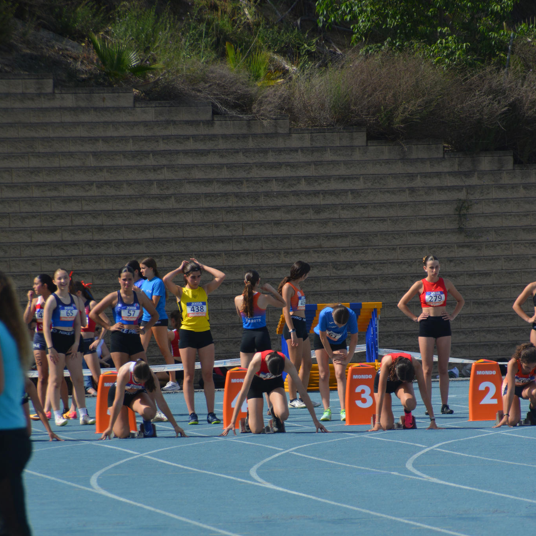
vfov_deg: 4.6
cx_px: 268
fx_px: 6727
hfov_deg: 4.6
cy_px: 378
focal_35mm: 384
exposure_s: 1/1600
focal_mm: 200
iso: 400
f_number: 6.3
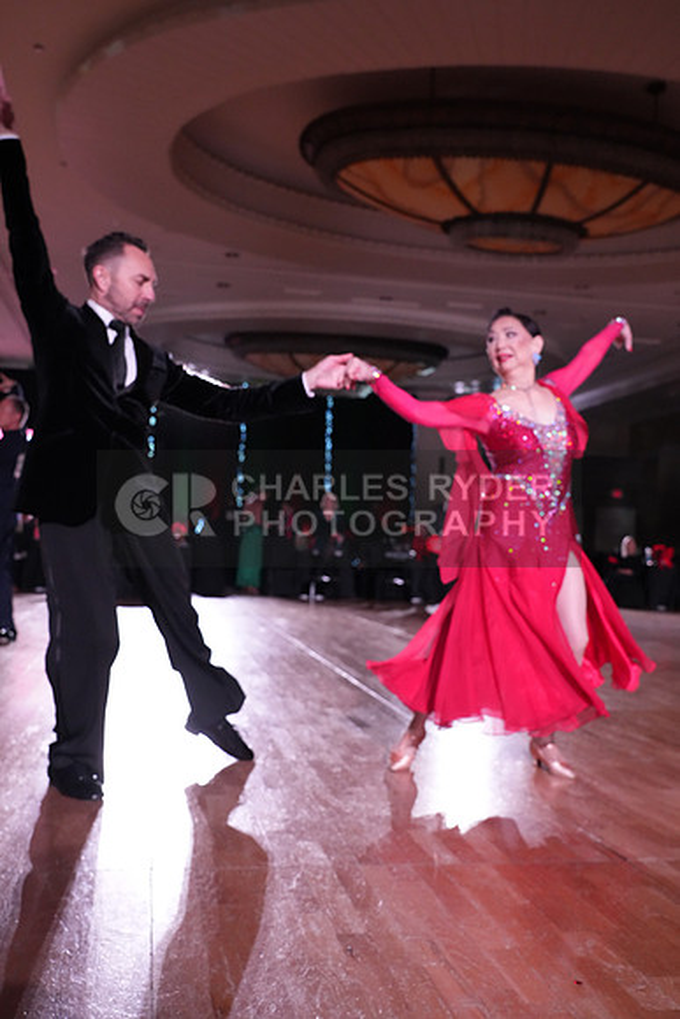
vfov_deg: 57.2
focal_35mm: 33
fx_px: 934
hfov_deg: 40.0
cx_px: 340
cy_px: 510
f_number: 5.6
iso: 5000
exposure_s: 1/320
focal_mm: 33
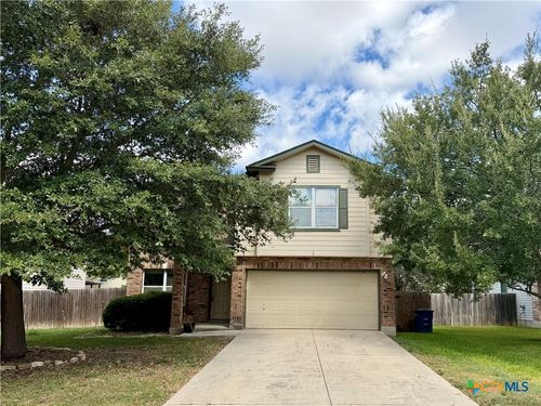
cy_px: 203
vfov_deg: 56.8
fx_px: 375
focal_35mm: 24
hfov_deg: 71.6
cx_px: 270
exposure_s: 1/4167
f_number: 1.78
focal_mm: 6.76
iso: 80
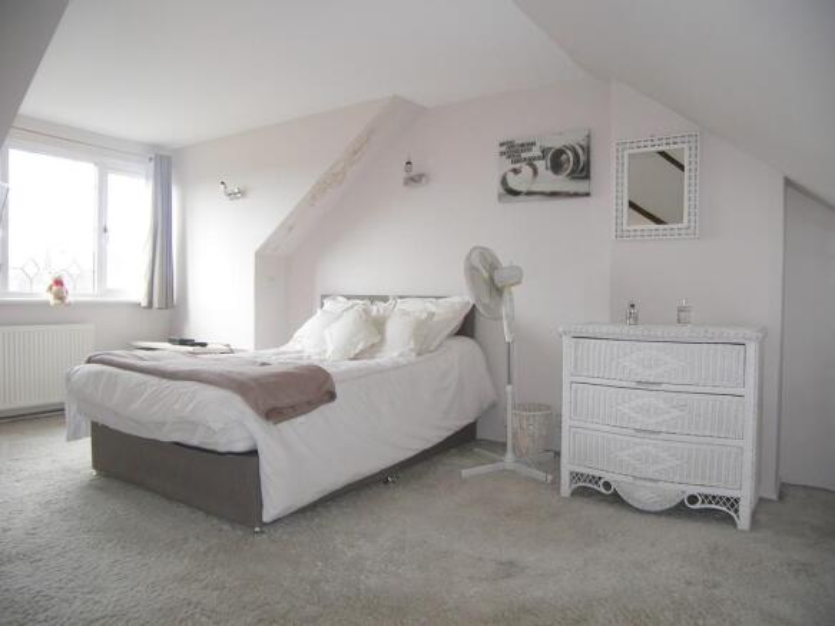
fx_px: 627
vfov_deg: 53.0
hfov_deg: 67.3
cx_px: 418
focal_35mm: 26
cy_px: 313
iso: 50
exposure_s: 1/30
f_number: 2.8
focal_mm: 5.4
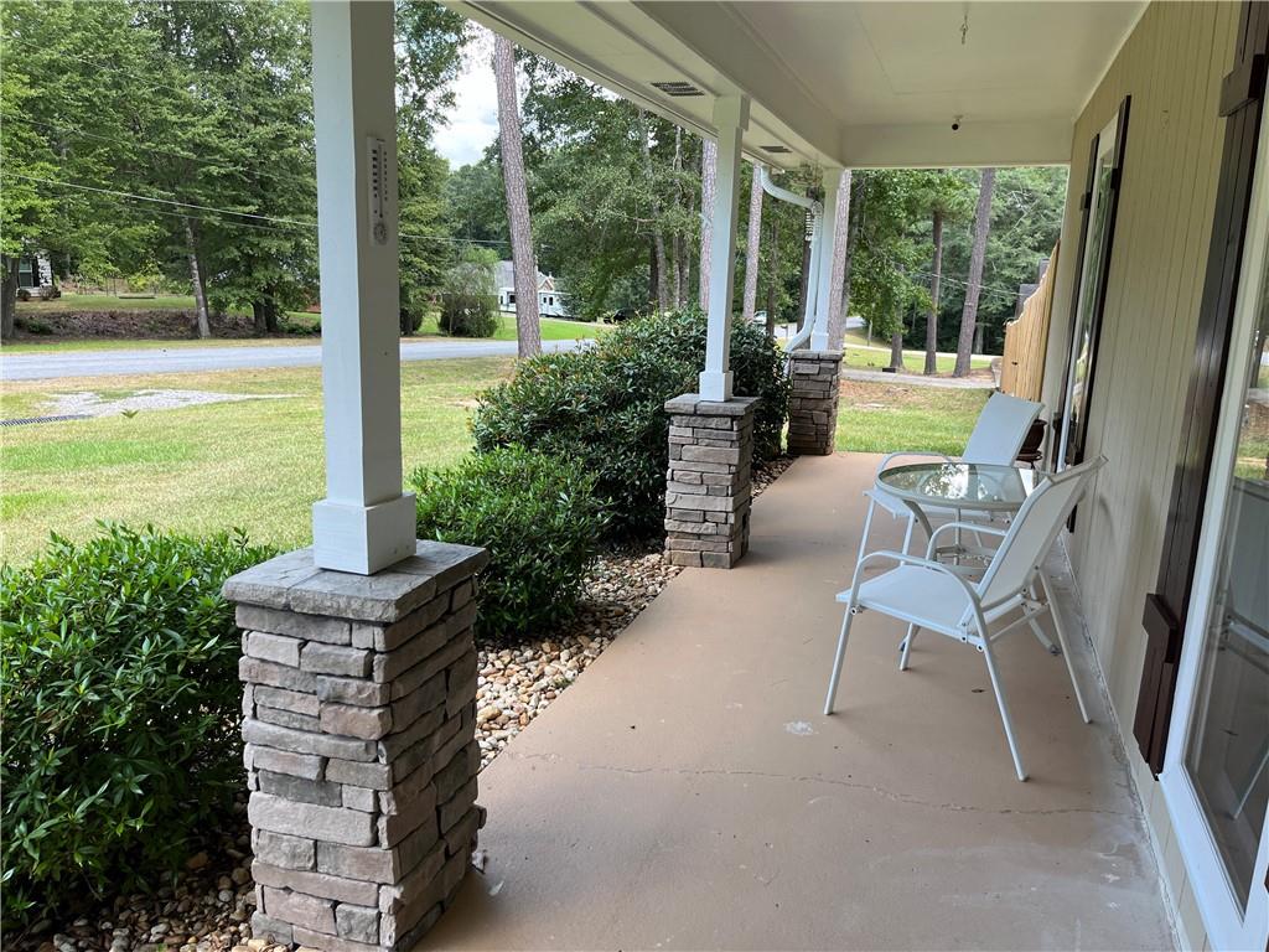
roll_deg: -2.2
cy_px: 476
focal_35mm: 26
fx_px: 953
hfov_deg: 67.3
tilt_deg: -11.7
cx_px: 634
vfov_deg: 53.1
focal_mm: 5.1
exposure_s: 1/401
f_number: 1.6
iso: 50
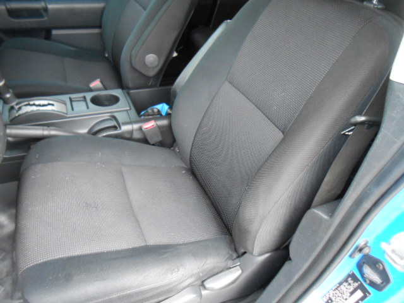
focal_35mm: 26
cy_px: 152
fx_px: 303
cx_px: 202
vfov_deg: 53.1
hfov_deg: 67.3
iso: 400
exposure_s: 1/30
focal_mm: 4.6
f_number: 3.5
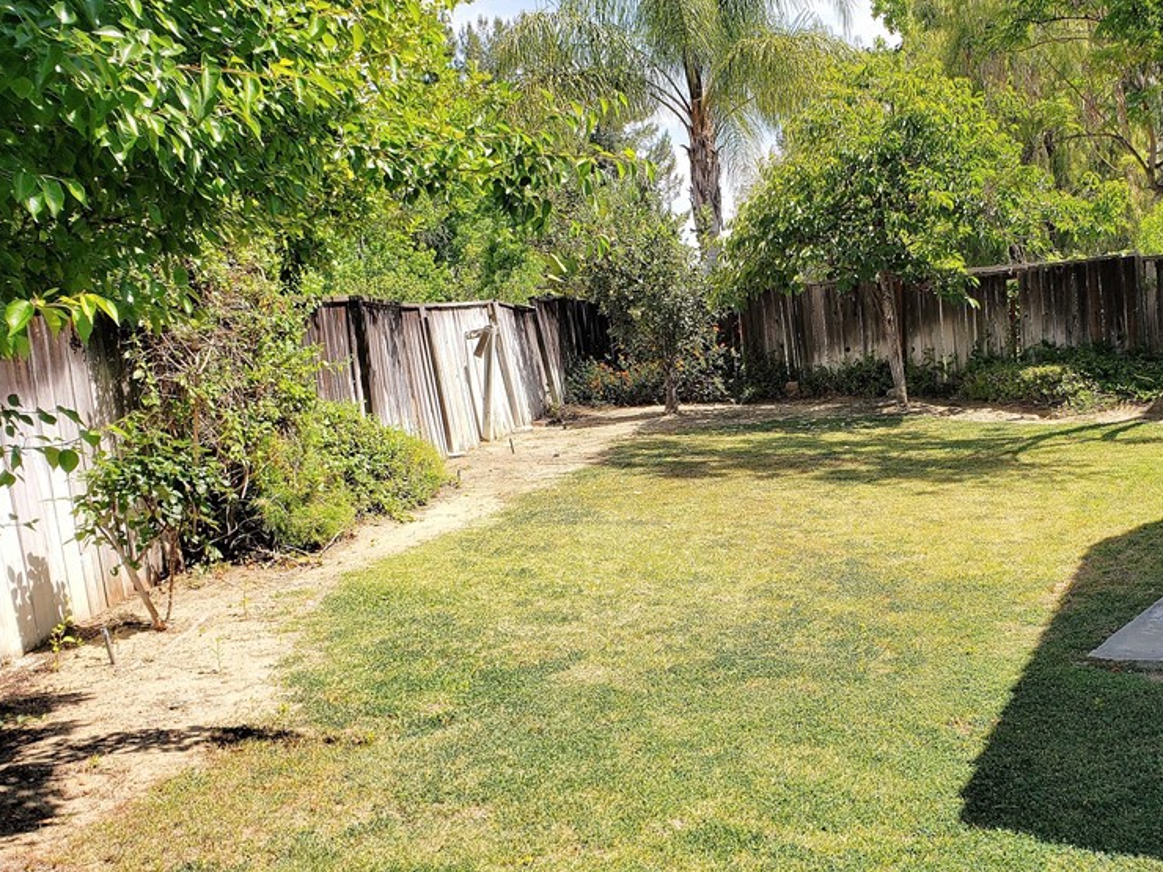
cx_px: 802
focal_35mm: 36
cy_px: 446
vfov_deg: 39.7
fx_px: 1209
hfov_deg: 50.2
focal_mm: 4.3
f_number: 2.4
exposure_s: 1/850
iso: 50
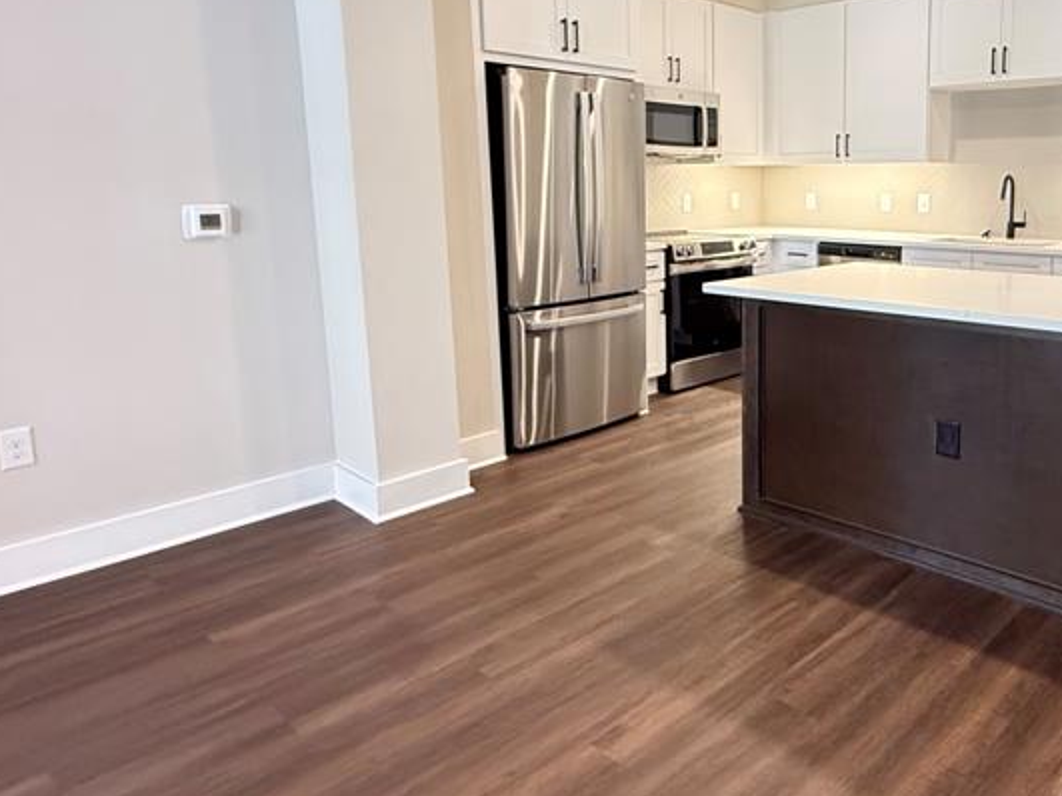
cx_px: 756
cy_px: 294
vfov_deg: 50.8
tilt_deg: -7.7
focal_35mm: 27
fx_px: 828
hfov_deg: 62.7
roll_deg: -0.2
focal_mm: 2.22
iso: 640
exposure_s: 1/60
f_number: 2.2
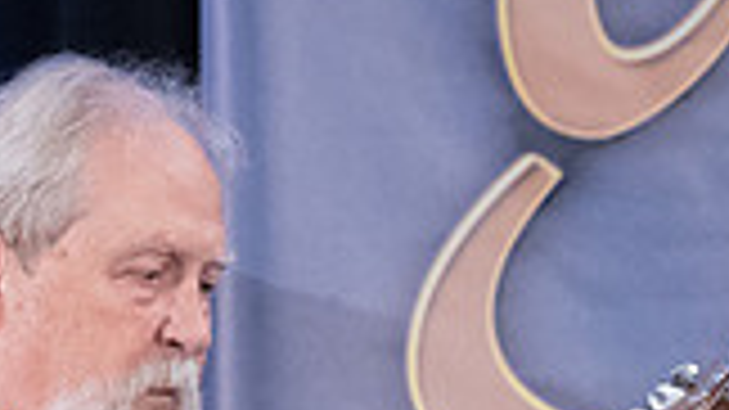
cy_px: 570
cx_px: 688
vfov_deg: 3.1
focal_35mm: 389
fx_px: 7517
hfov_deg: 5.5
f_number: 5.6
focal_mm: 94
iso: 12800
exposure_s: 1/250
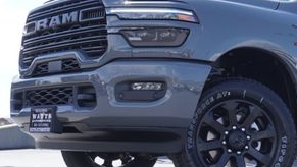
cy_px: 47
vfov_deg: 14.5
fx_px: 654
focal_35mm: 83
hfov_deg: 24.7
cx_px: 279
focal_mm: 24
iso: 100
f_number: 6.3
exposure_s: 1/125
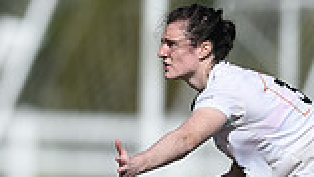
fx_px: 12793
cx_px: -159
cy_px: 93
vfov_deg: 0.8
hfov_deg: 1.4
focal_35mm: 1536
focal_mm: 400
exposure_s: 1/3200
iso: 100
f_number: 2.8
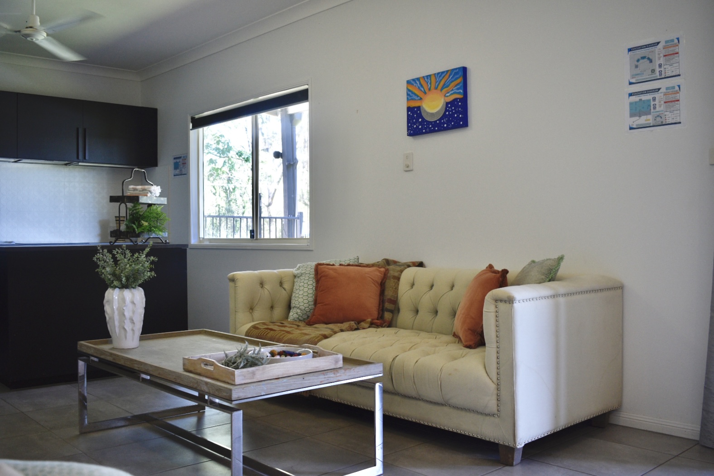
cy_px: 238
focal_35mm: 33
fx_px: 654
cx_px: 357
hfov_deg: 57.2
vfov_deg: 40.0
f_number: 4.5
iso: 400
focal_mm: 22
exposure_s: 1/80
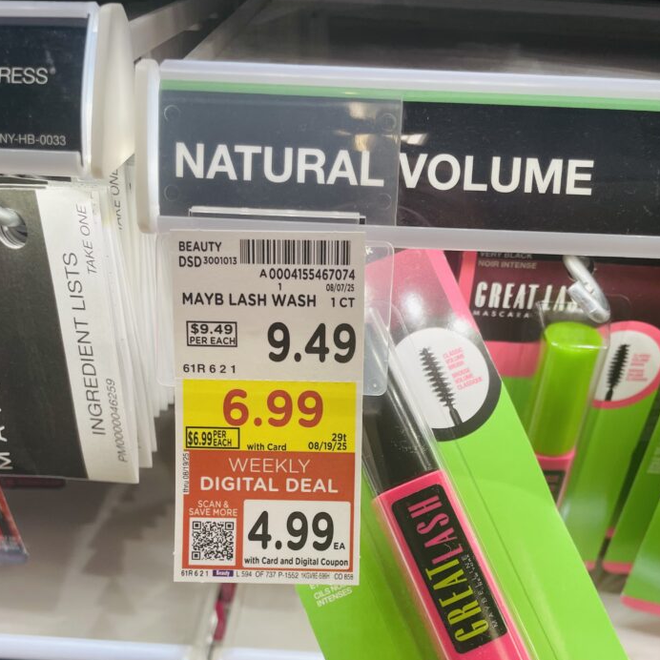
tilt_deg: -37.4
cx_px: 345
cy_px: 476
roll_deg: -1.1
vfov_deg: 47.1
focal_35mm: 34
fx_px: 733
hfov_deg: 48.4
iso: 32
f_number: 1.6
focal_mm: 4.2
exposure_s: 1/148
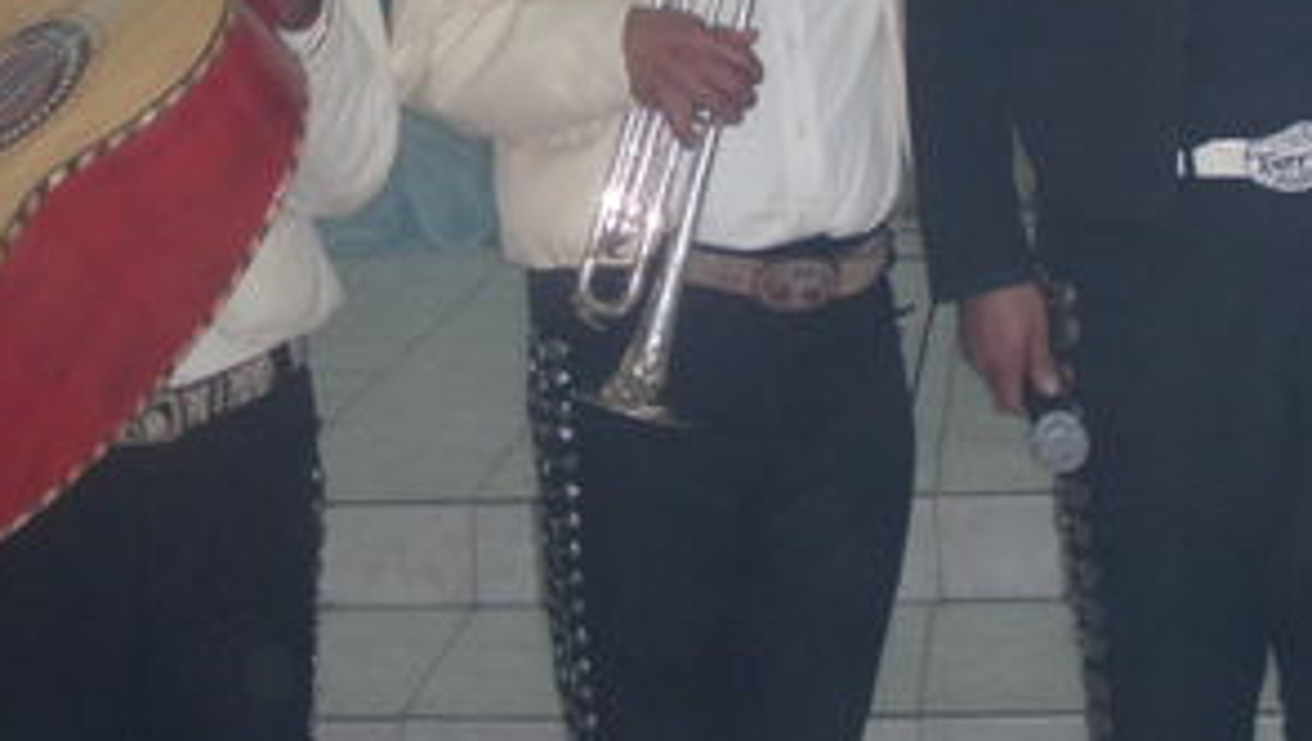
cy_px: -58
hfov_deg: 23.6
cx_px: 620
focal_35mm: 90
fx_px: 3134
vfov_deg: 13.2
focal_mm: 6.7
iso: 160
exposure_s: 1/30
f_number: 3.5
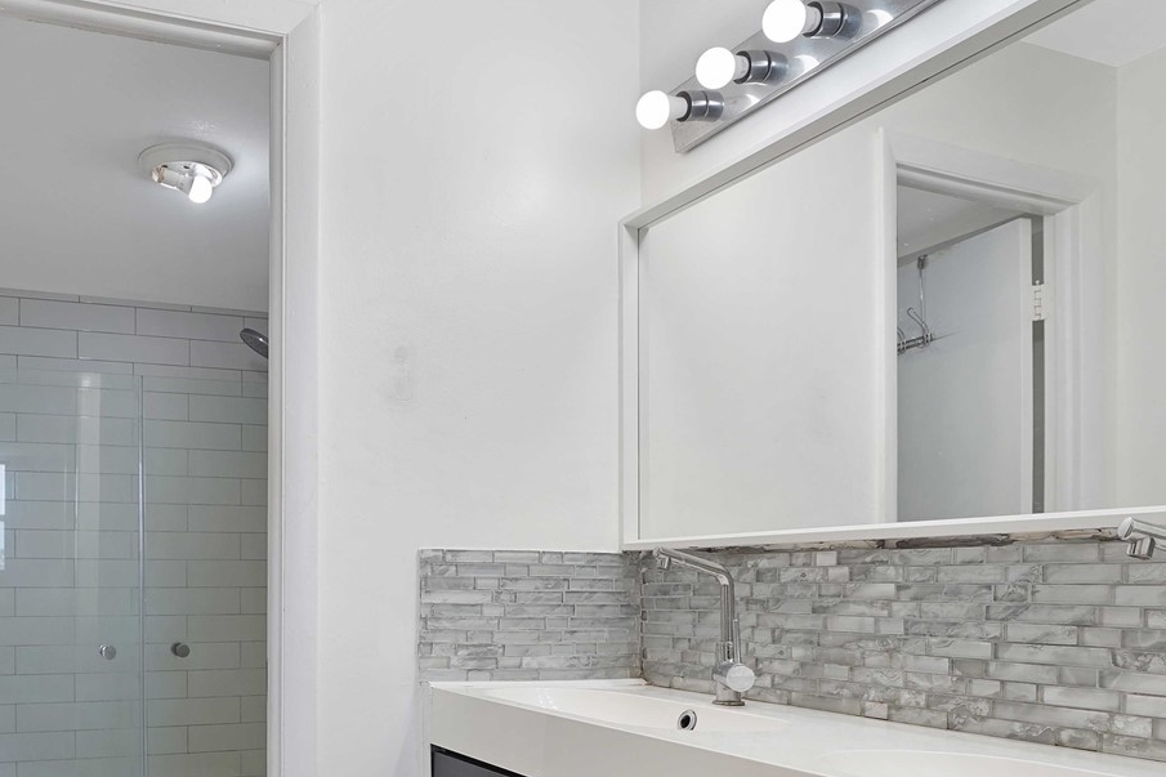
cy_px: 580
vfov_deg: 42.3
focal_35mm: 30
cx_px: 349
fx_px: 971
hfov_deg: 59.8
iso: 320
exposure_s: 1/200
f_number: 5
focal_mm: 16
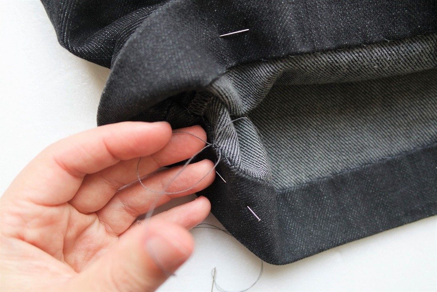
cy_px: 146
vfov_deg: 40.0
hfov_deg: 57.2
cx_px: 218
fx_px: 401
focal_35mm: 33
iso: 400
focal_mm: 22
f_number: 3.5
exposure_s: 1/40
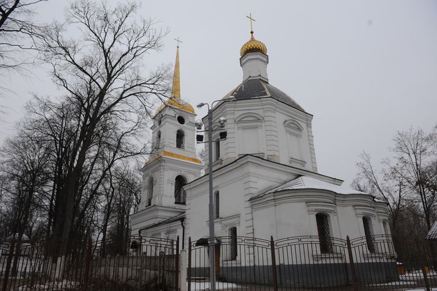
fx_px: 291
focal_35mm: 24
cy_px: 146
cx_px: 218
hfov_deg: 73.8
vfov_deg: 53.1
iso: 1000
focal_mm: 24
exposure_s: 1/1000
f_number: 5.6
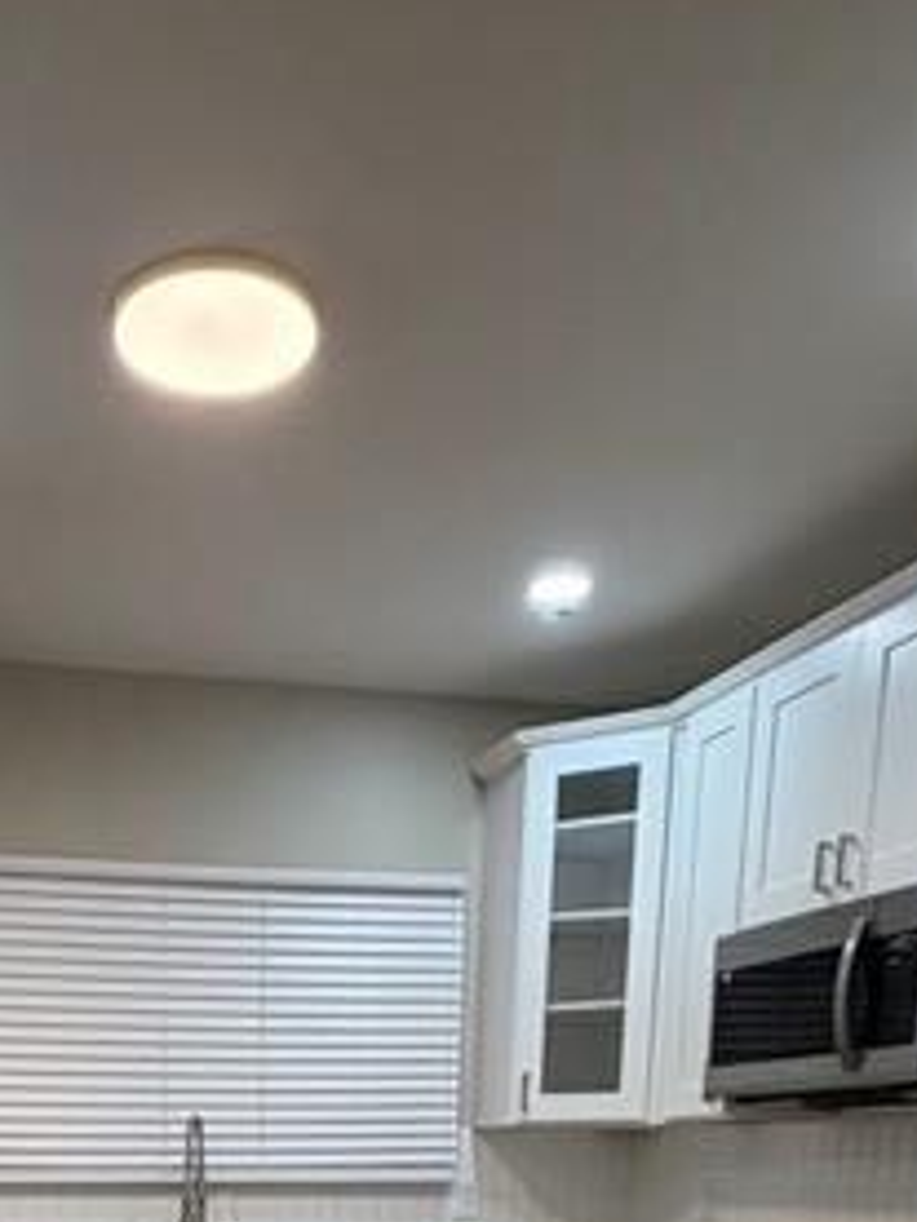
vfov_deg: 37.5
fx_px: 1378
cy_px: 1430
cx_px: 204
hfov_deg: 35.8
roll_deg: -2.3
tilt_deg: -8.8
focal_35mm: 39
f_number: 2.2
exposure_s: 1/120
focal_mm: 2.22
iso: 320
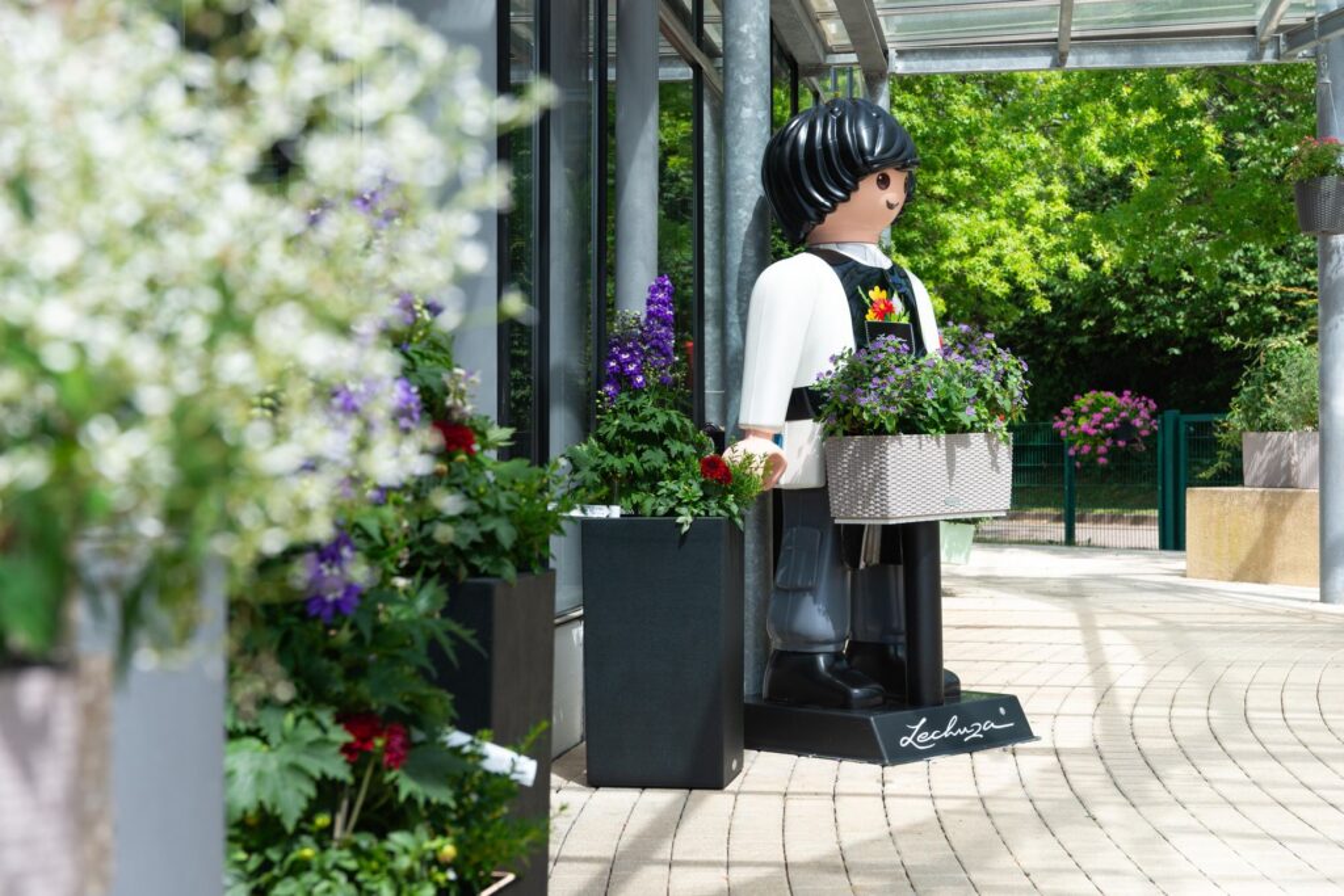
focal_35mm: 58
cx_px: 672
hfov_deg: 34.5
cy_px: 448
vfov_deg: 23.4
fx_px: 2165
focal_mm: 58
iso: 100
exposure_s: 1/400
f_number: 7.1
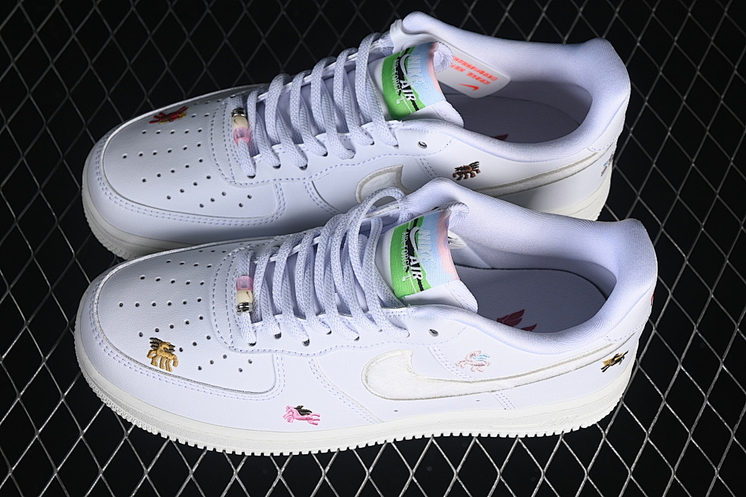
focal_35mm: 75
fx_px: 1554
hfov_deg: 27.0
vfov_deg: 18.2
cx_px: 373
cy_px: 248
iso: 160
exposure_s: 1/100
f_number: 7.1
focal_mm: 50
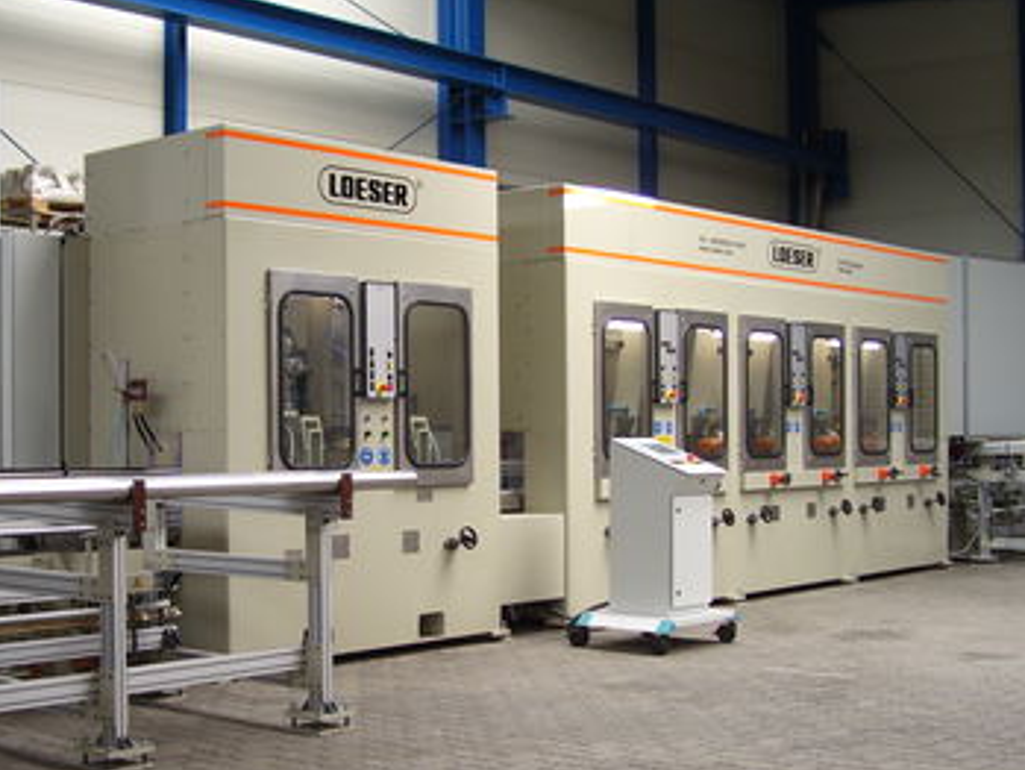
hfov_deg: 36.1
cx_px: 446
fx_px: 1570
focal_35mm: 53
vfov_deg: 27.5
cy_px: 466
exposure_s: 1/90
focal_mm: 6
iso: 80
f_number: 2.7
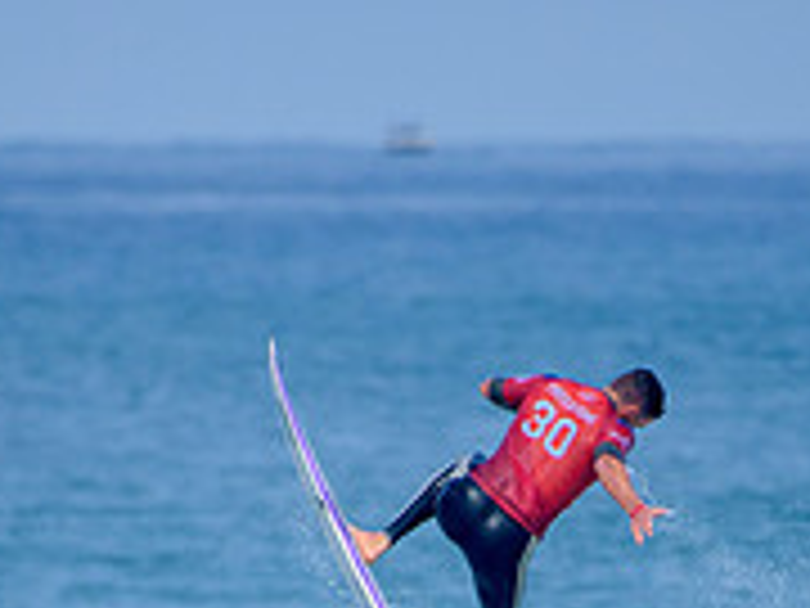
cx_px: 442
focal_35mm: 1693
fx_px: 39615
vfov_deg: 0.9
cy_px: 784
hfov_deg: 1.2
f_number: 5.6
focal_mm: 500
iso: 180
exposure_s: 1/2000
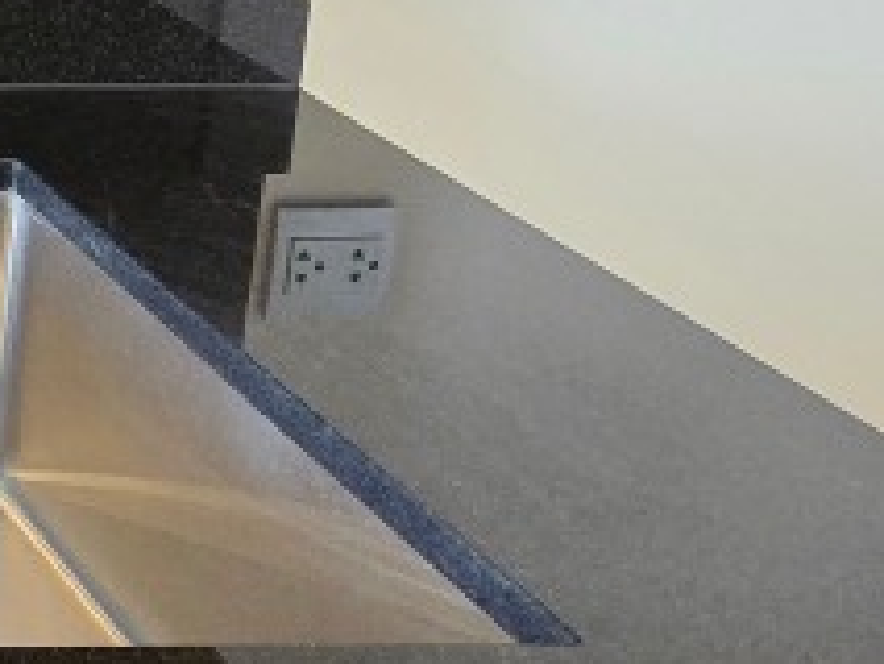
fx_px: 1559
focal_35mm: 61
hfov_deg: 19.0
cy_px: -320
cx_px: -884
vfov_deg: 20.7
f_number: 2.2
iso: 500
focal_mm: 2.2
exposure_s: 1/50
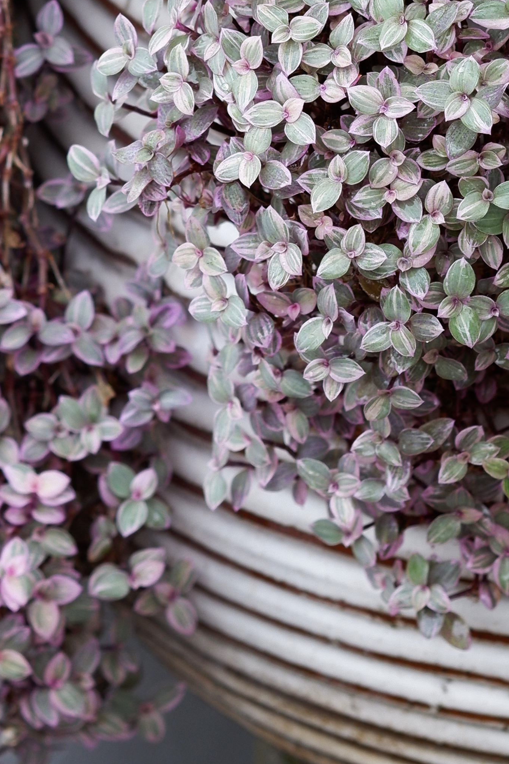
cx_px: 320
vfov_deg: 7.9
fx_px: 5452
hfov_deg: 5.3
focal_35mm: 257
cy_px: -157
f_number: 5.6
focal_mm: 60
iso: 200
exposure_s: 1/240
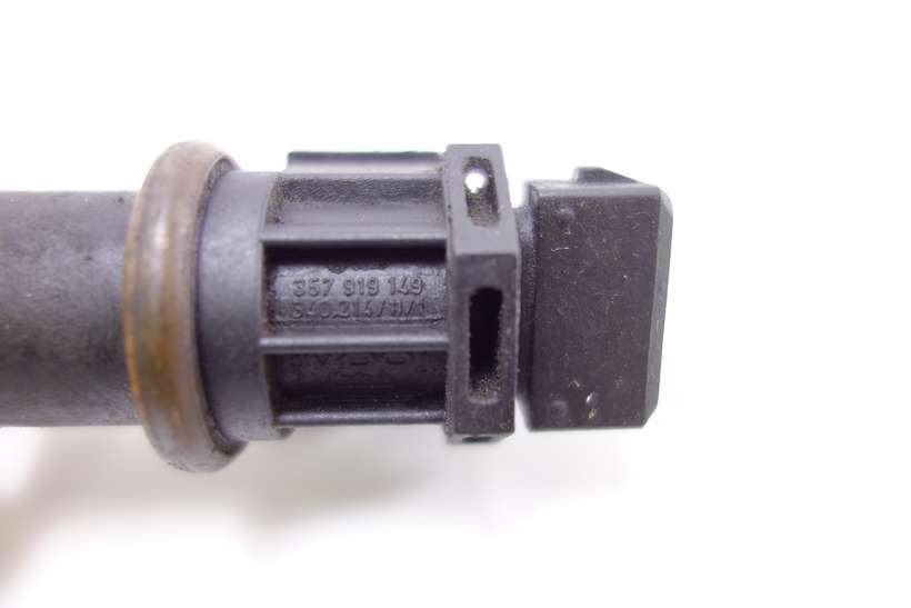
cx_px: 456
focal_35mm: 28
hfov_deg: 65.5
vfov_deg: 46.4
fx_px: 709
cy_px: 304
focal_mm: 10.4
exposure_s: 1/40
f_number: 1.8
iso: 125
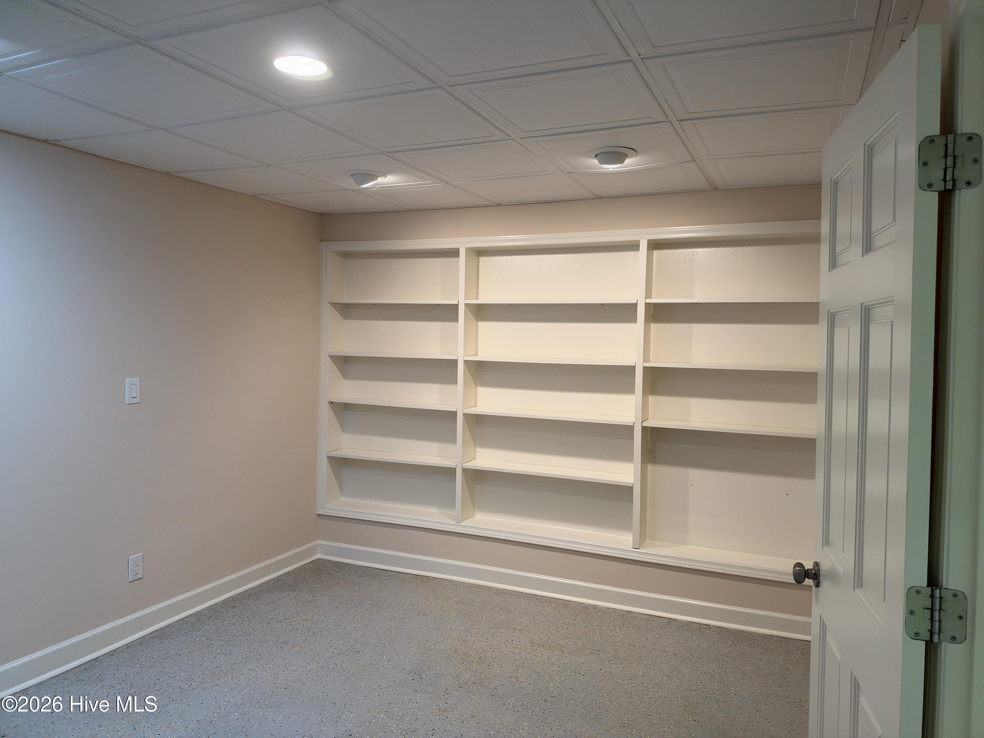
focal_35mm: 24
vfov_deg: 56.8
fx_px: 682
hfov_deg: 71.6
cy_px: 369
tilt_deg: -3.9
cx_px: 492
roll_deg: -0.7
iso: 200
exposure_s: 1/120
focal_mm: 6.93
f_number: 1.8
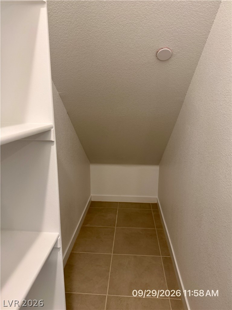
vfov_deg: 71.6
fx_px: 214
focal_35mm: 24
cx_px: 116
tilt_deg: -13.8
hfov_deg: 56.8
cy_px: 155
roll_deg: +0.0
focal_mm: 6.76
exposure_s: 1/60
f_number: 1.78
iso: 160
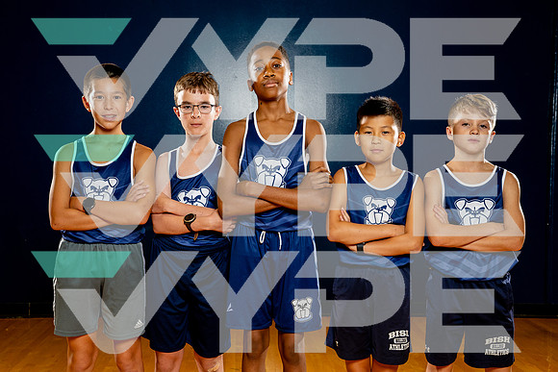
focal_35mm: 46
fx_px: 707
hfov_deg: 43.1
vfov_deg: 29.5
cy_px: 183
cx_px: 273
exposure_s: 1/250
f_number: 5.6
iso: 800
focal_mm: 44
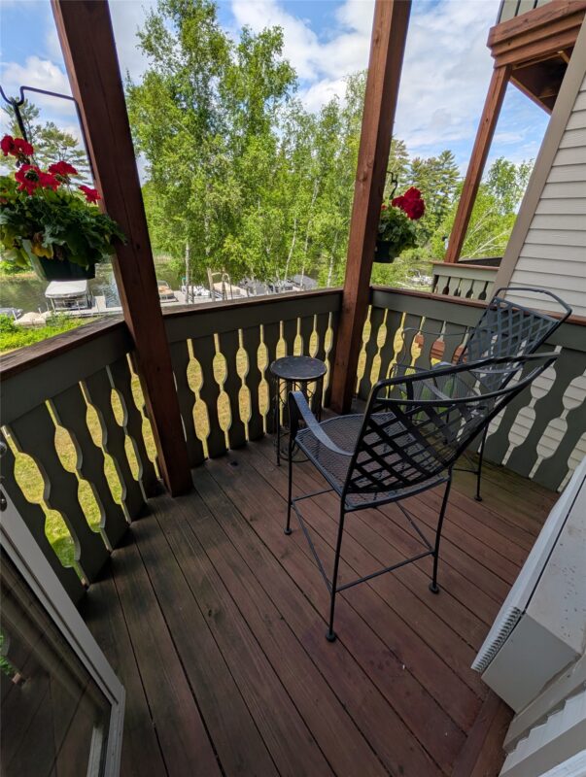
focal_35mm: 12
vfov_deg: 110.4
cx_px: 293
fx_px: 270
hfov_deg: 94.7
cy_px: 388
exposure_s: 1/3247
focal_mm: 2.02
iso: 46
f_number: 1.7
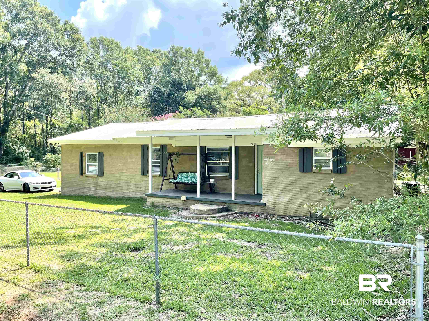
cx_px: 214
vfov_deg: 53.1
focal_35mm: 26
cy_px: 160
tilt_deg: -0.5
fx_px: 322
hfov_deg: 67.3
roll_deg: -1.3
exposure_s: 1/849
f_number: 1.6
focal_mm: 4.2
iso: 32
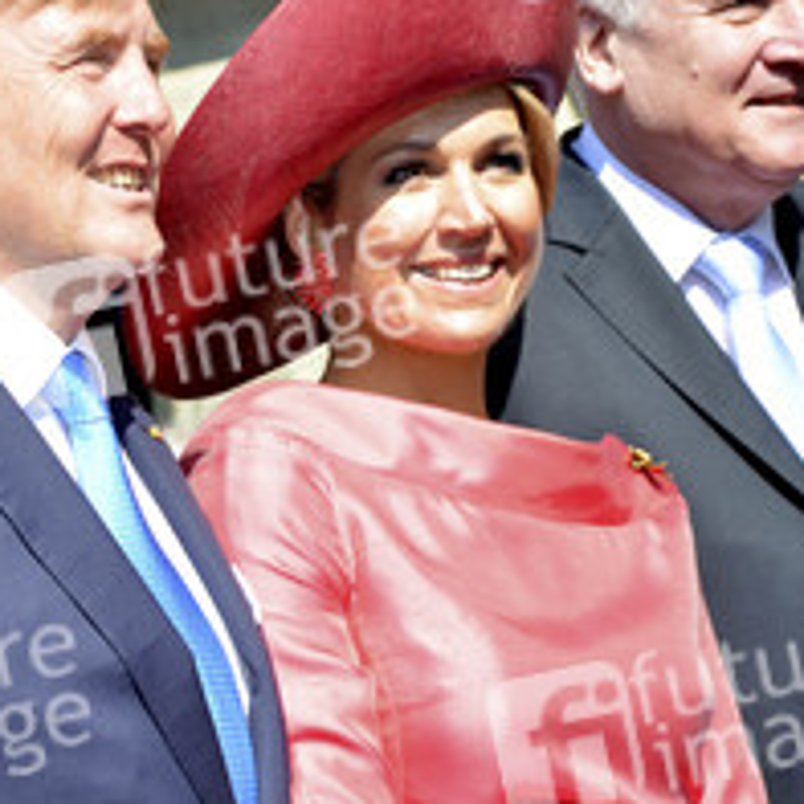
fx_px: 6123
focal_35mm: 233
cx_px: 324
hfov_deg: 7.5
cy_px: 518
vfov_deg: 7.5
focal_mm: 90
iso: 100
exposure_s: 1/200
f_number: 5.6
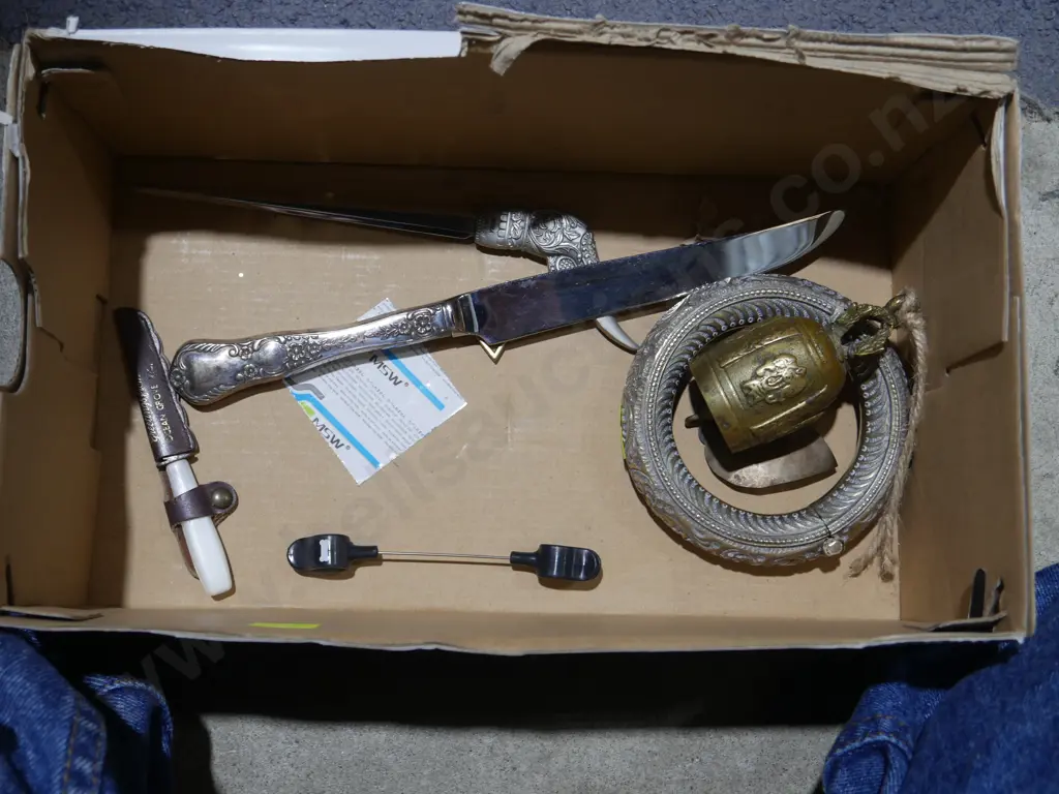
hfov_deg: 42.9
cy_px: 397
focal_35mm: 44
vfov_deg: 32.9
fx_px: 1346
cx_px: 530
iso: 320
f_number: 4.7
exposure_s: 1/60
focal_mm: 22
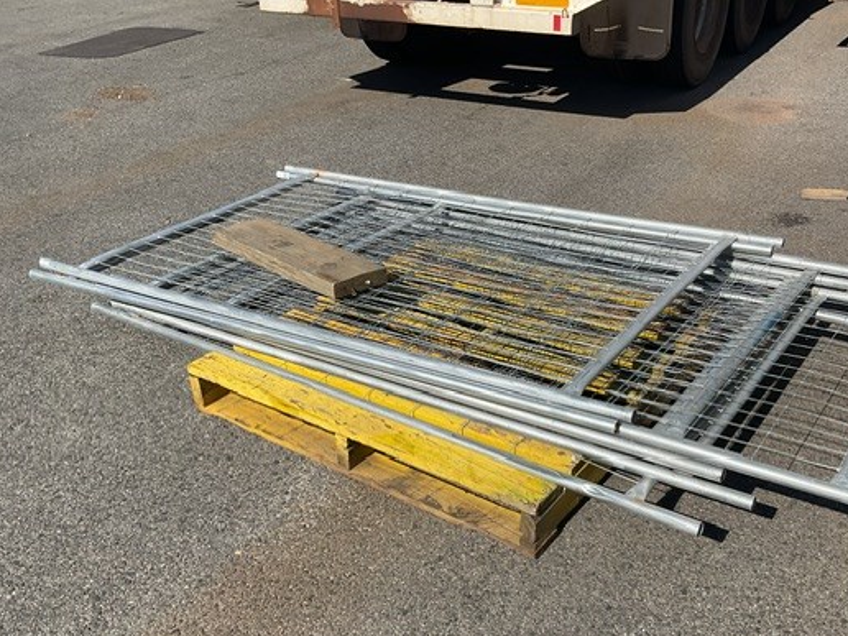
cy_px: 393
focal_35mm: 36
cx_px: 493
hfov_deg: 51.1
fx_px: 882
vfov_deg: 39.4
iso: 16
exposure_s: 1/2667
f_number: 1.8
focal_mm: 3
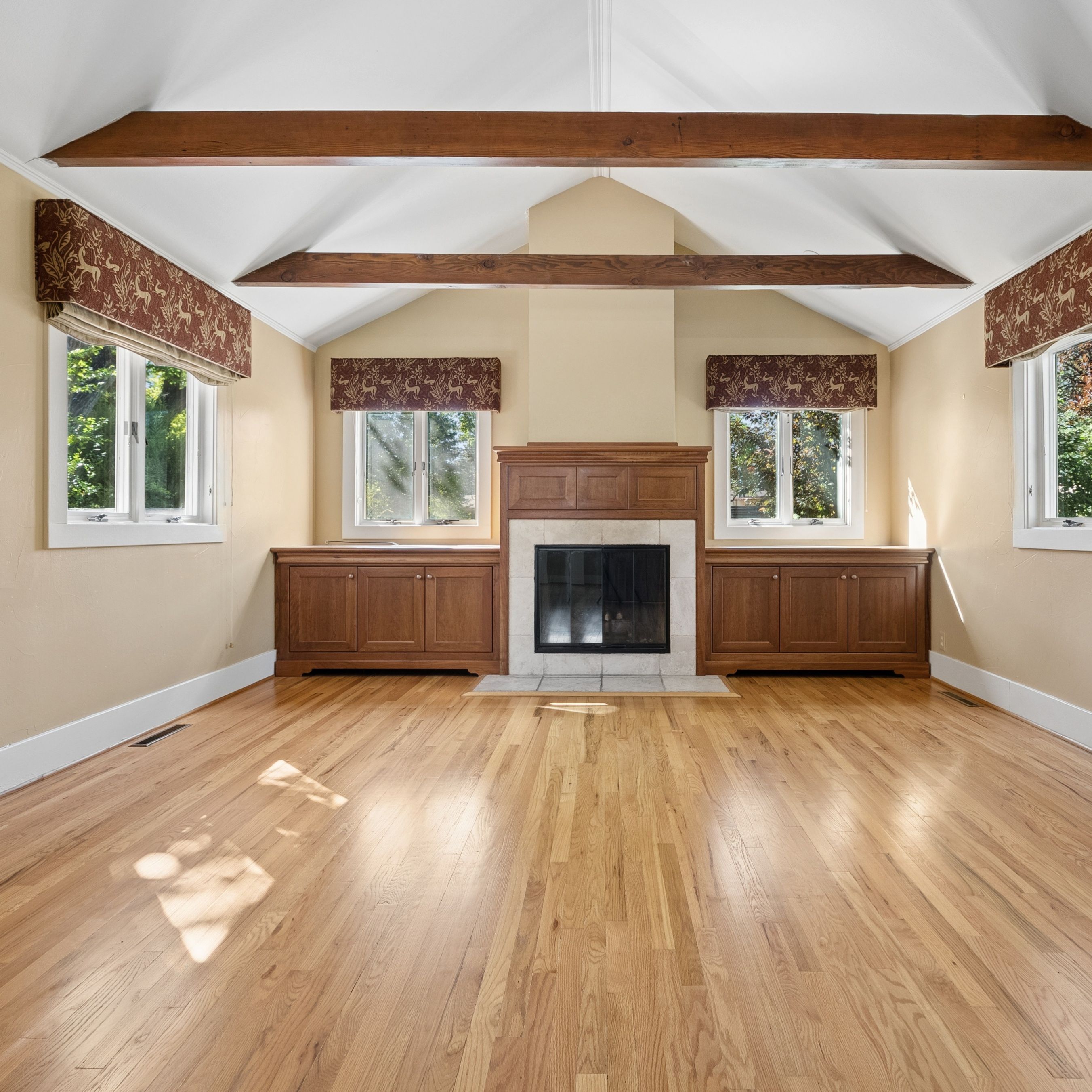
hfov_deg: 74.6
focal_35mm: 20
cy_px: 524
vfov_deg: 74.8
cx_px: 598
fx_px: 714
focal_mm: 15
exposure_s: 1/20
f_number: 8
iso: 800
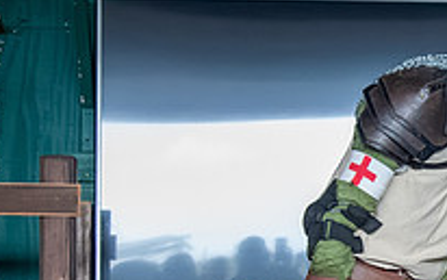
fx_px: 2791
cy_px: 272
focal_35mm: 229
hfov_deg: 9.0
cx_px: 624
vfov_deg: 5.7
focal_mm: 46
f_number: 5.6
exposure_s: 1/320
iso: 8000
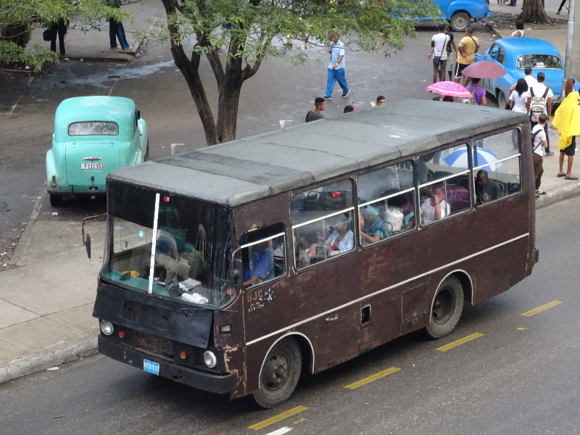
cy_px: 218
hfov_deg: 22.3
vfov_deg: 16.8
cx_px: 290
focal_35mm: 88
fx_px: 1474
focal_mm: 14.99
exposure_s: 1/60
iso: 1250
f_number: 5
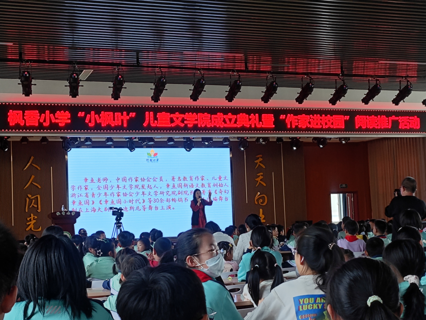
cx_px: 213
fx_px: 283
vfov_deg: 58.9
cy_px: 160
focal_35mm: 23
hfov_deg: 73.9
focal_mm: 5.43
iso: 50
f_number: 1.8
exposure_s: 1/60
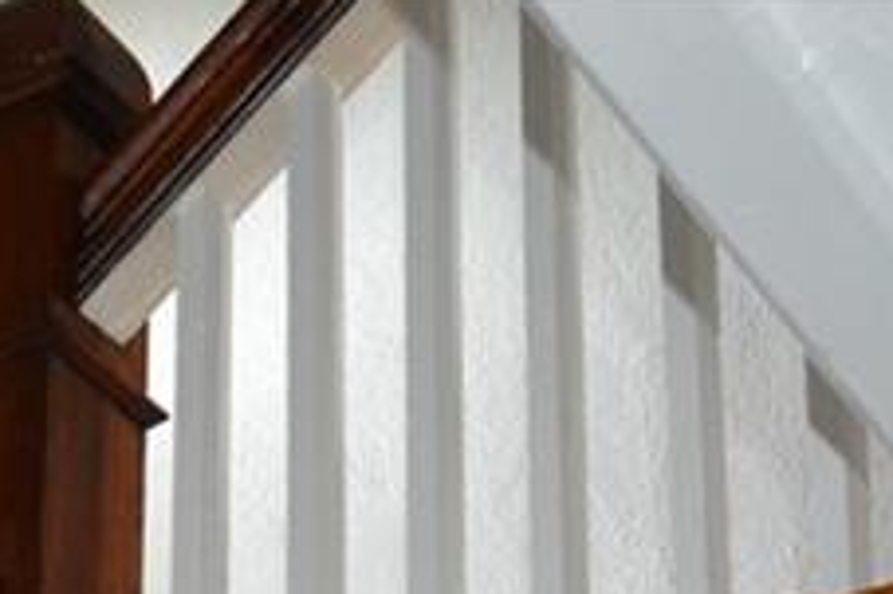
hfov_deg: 16.3
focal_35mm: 122
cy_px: 1322
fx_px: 3024
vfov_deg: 10.1
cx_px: -79
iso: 1100
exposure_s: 1/60
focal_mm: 18
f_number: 3.5
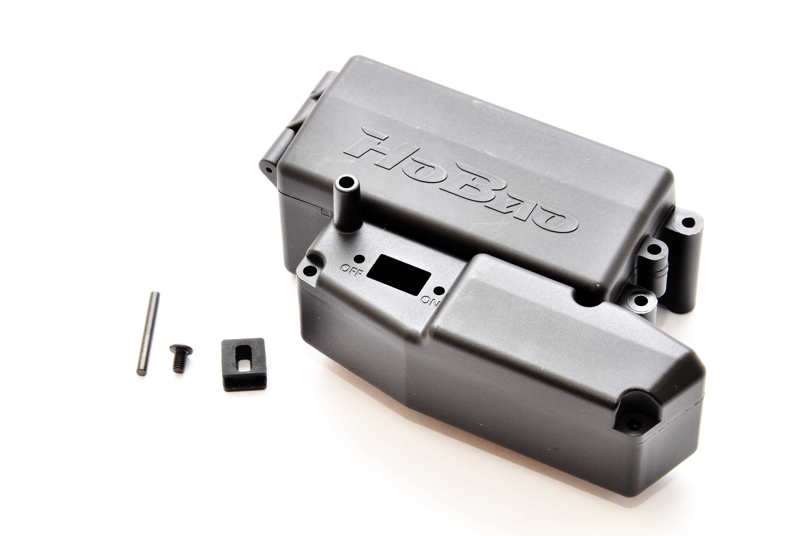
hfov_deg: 17.1
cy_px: 268
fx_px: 2687
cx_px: 404
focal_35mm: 120
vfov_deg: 11.4
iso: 400
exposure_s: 1/60
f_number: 22
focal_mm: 80
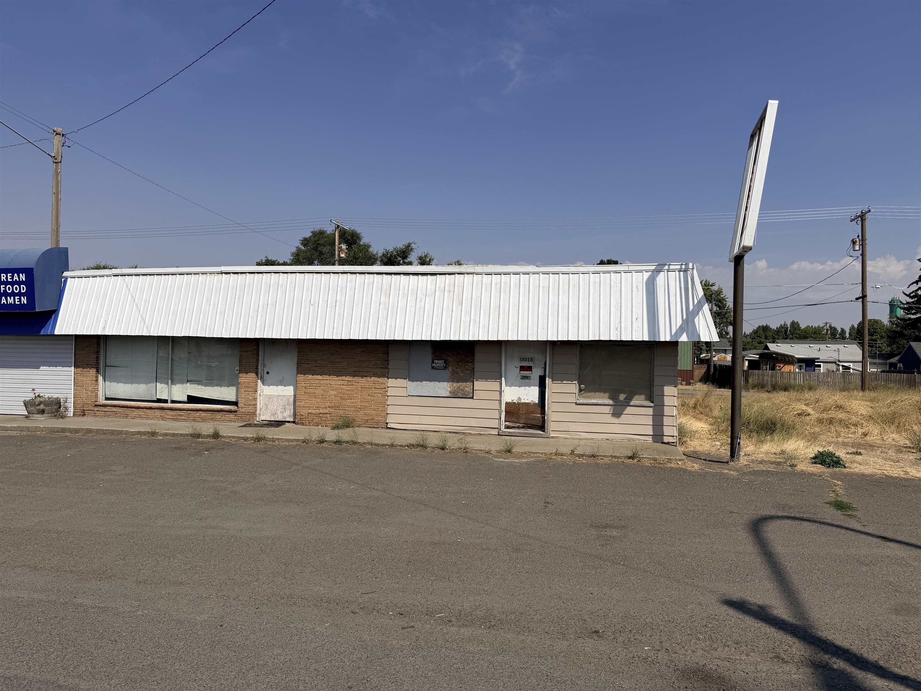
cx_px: 460
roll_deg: -0.9
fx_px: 639
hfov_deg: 71.6
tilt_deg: -0.4
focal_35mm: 24
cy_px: 346
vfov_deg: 56.8
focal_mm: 6.76
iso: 80
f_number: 1.78
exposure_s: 1/11905
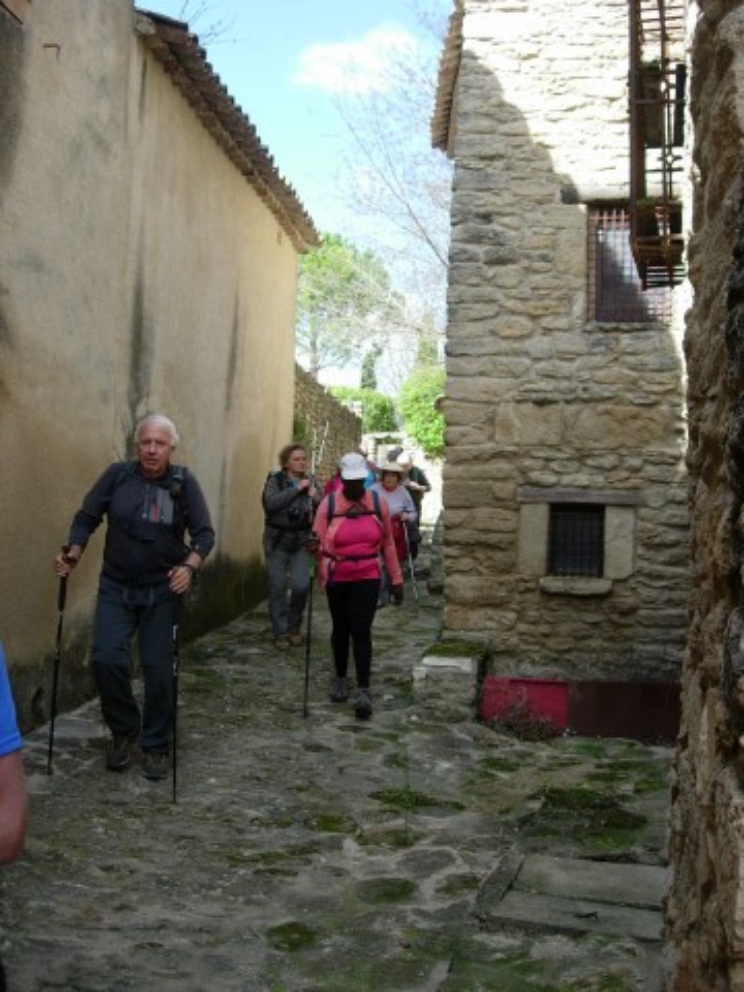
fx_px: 1089
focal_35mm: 38
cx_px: 372
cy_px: 496
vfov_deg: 49.0
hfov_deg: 37.7
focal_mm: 7.8
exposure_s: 1/384
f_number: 2.8
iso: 64
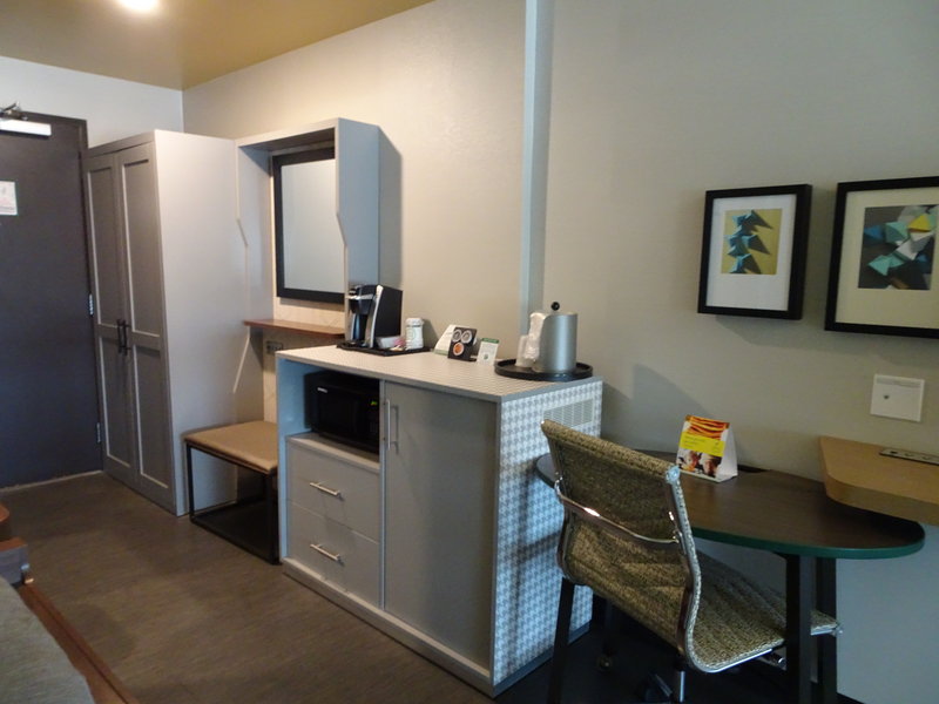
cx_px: 470
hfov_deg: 71.6
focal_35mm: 24
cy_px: 352
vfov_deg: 56.8
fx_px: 651
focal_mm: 4.1
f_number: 3.5
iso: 800
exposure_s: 1/20
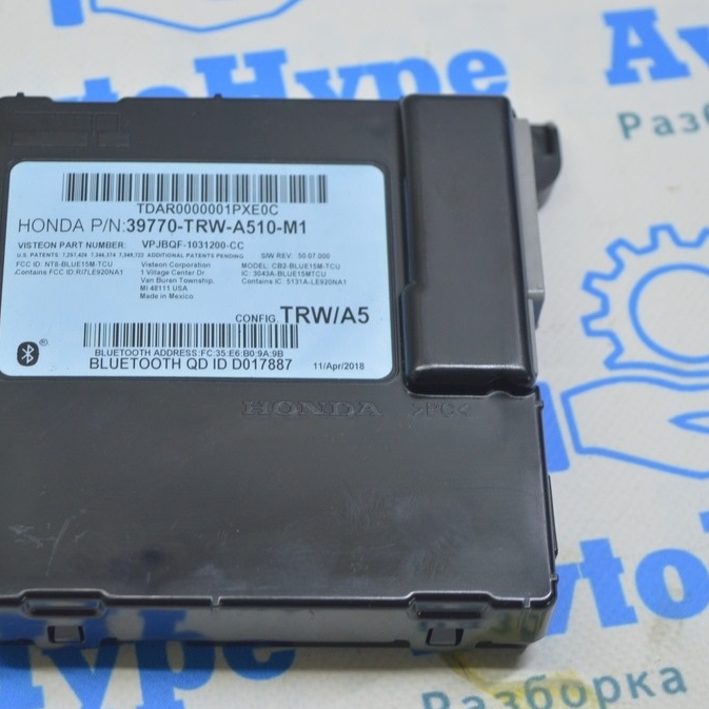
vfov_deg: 18.7
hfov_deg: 18.6
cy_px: 358
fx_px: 2155
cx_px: 249
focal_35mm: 93
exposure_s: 1/25
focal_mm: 48
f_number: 5.6
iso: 400
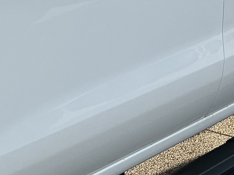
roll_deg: +2.2
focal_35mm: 116
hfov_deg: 17.0
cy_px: -69
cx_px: 92
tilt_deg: -8.6
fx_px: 784
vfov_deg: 12.3
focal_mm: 3
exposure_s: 1/944
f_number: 1.8
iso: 25
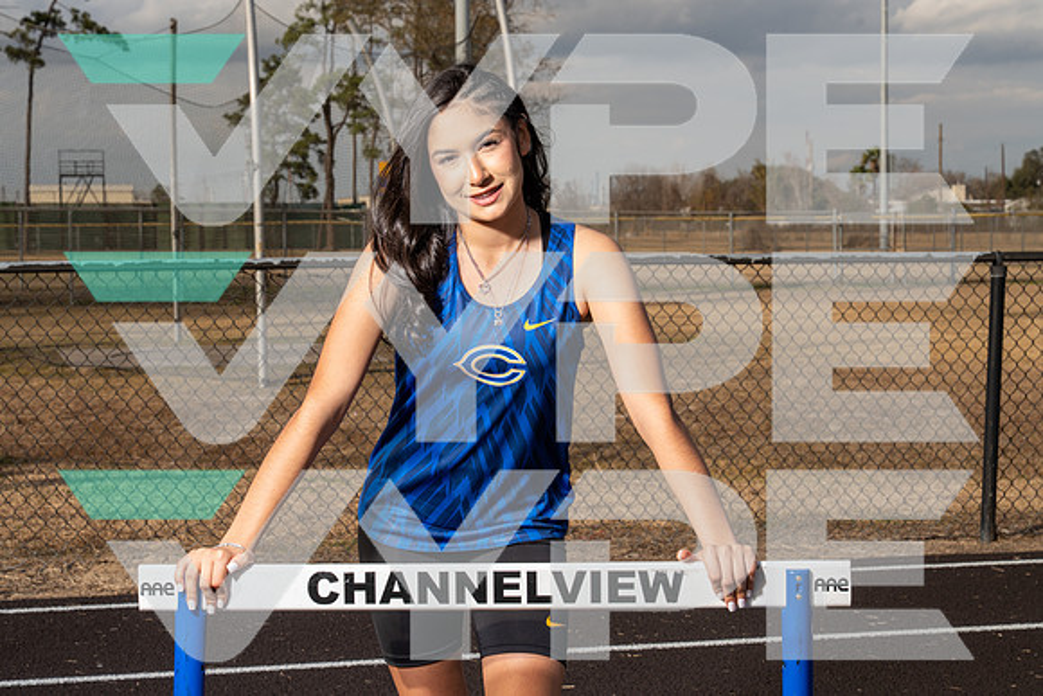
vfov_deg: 19.5
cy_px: 348
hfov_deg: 28.8
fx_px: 2028
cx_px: 522
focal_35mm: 70
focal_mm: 70
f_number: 11
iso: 160
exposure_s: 1/250
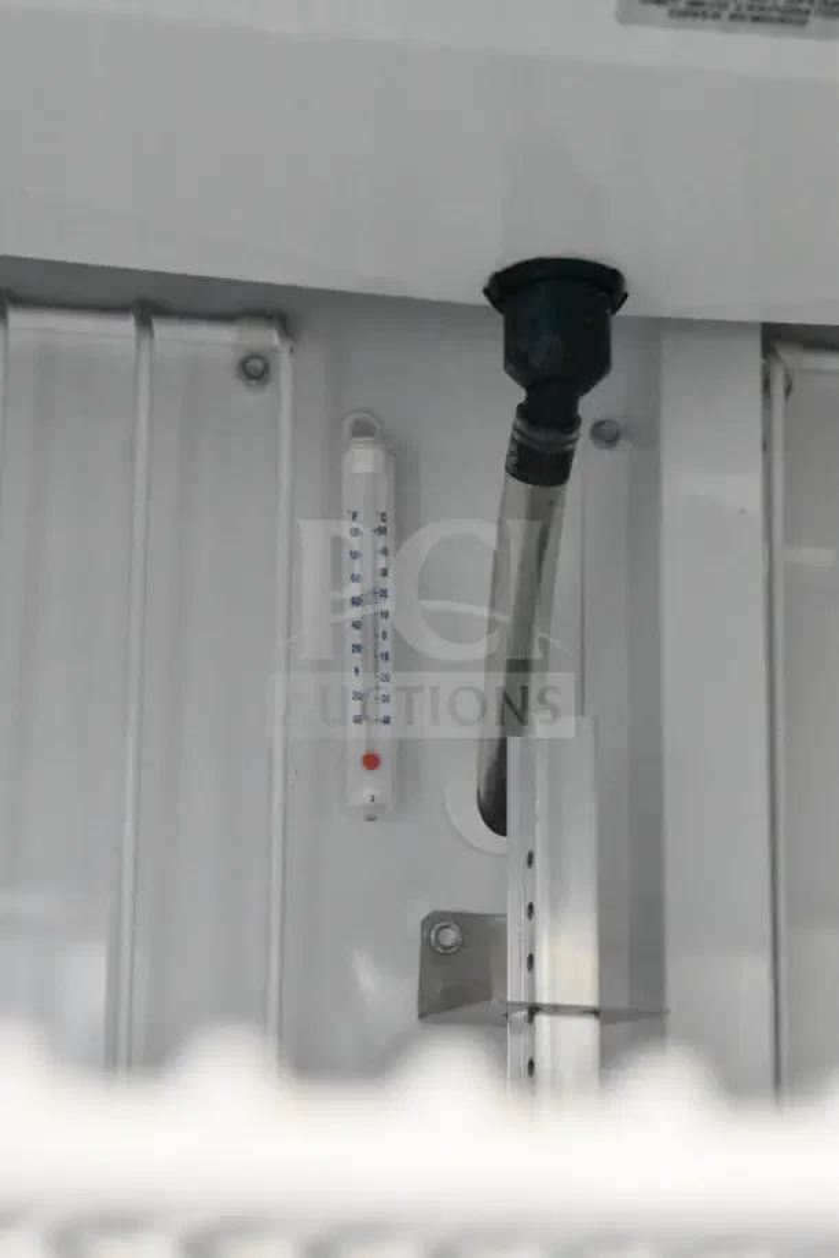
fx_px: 2884
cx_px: 420
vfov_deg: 24.6
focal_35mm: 82
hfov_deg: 16.6
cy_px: 629
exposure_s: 1/100
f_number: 5.6
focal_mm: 55
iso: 16000
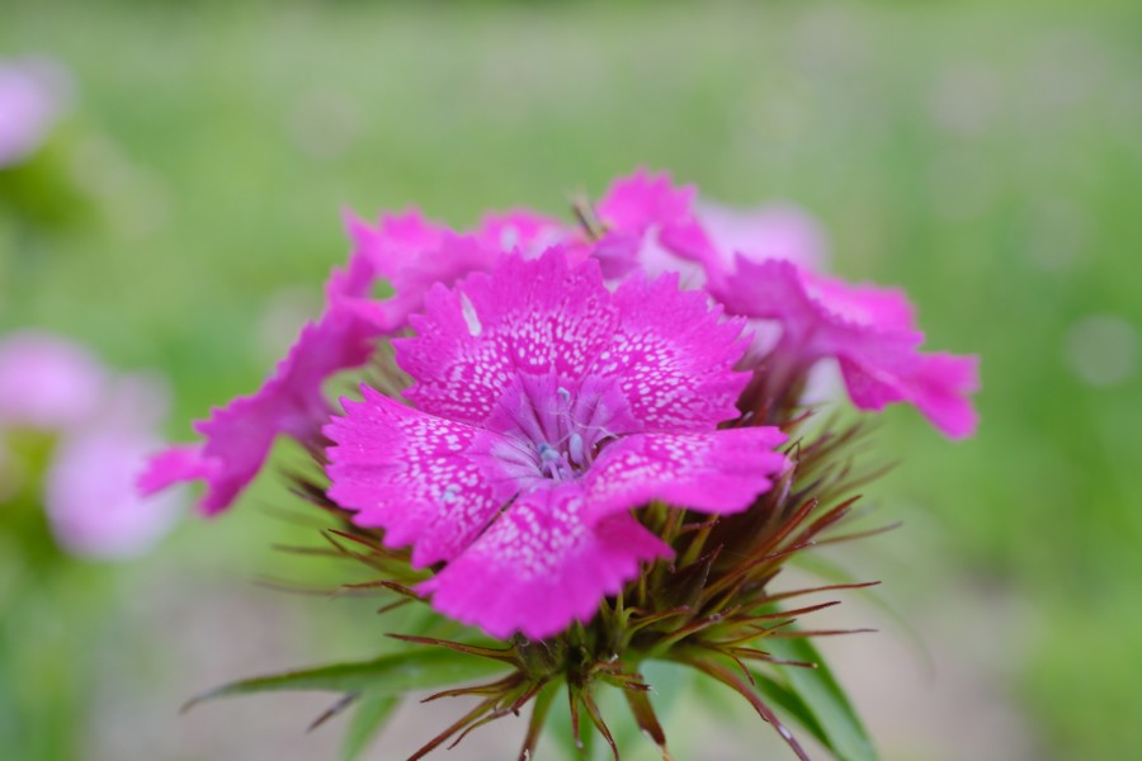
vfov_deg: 29.9
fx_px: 1427
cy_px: 380
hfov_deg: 43.6
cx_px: 571
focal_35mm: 45
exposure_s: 1/52
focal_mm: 30
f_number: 8
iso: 250
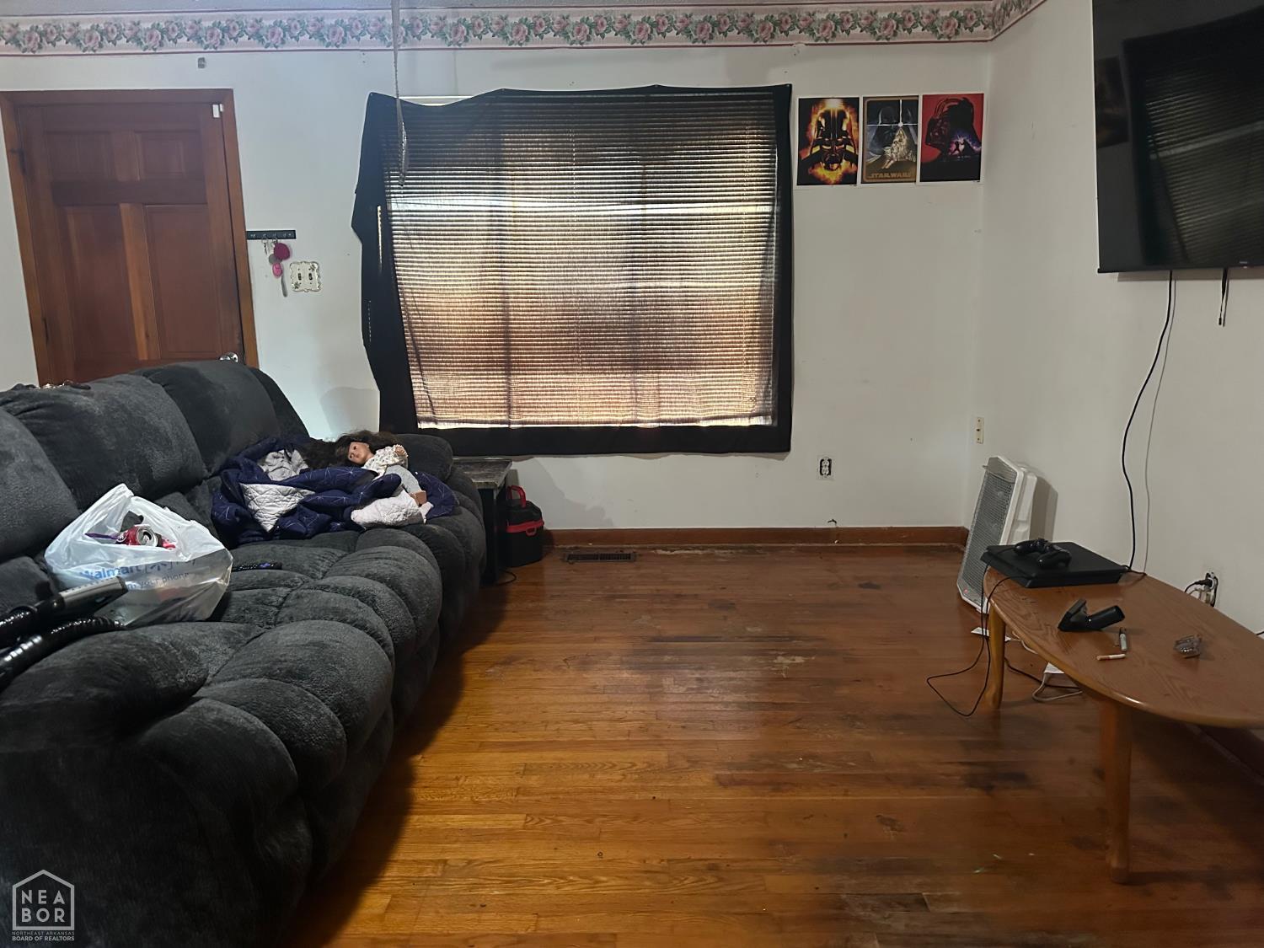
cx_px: 632
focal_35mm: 24
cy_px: 474
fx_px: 876
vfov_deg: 56.8
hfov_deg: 71.6
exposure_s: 1/40
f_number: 1.78
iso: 1000
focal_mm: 6.86
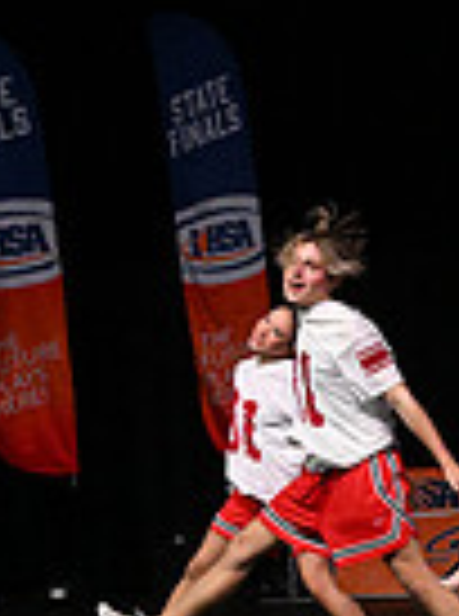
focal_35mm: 192
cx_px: 1278
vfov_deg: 10.3
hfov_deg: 7.0
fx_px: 3410
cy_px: 420
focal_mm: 47
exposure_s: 1/1000
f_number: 4
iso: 8000
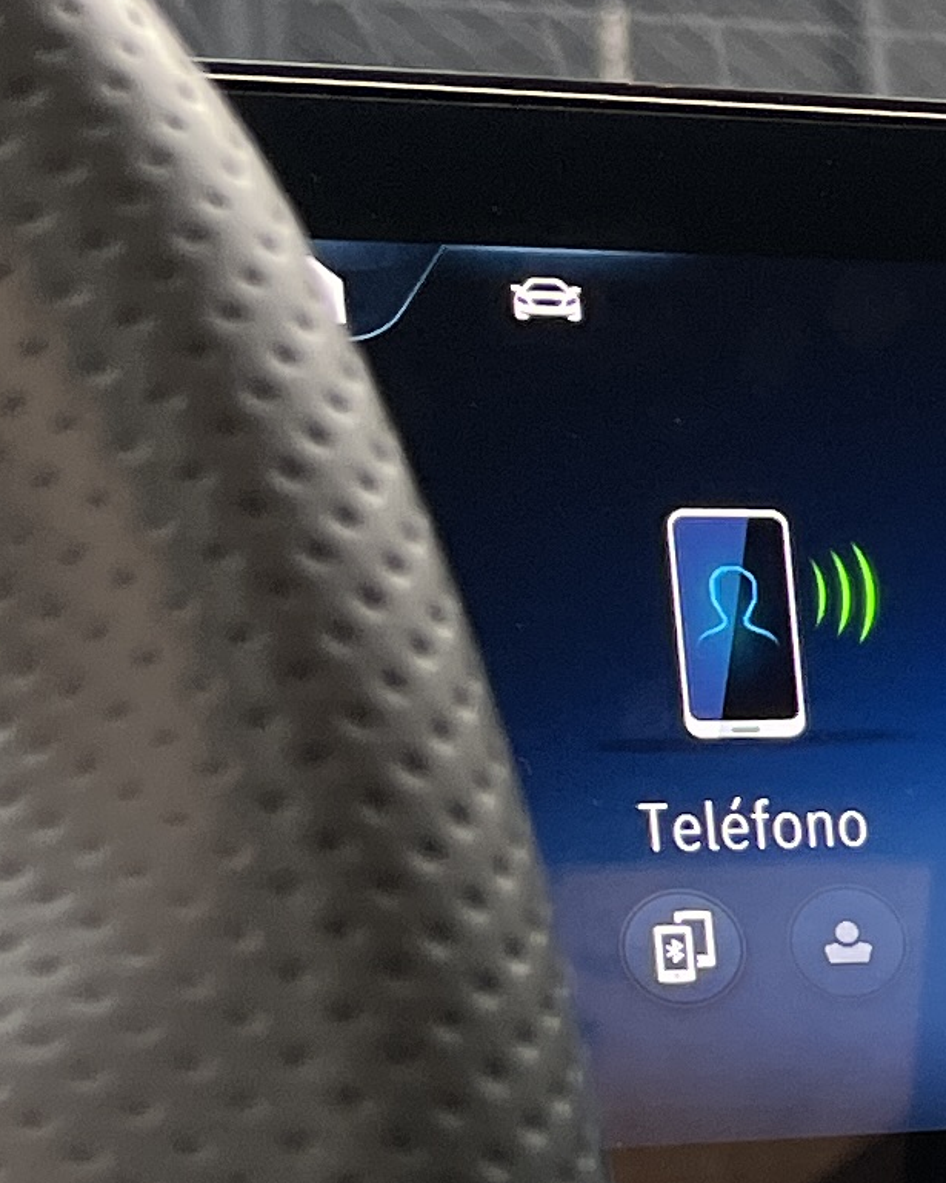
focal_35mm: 133
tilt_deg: -7.6
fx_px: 4656
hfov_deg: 9.5
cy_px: 1391
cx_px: 2653
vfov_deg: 14.1
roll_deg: -0.3
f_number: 1.6
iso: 80
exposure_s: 1/122
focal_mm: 5.1
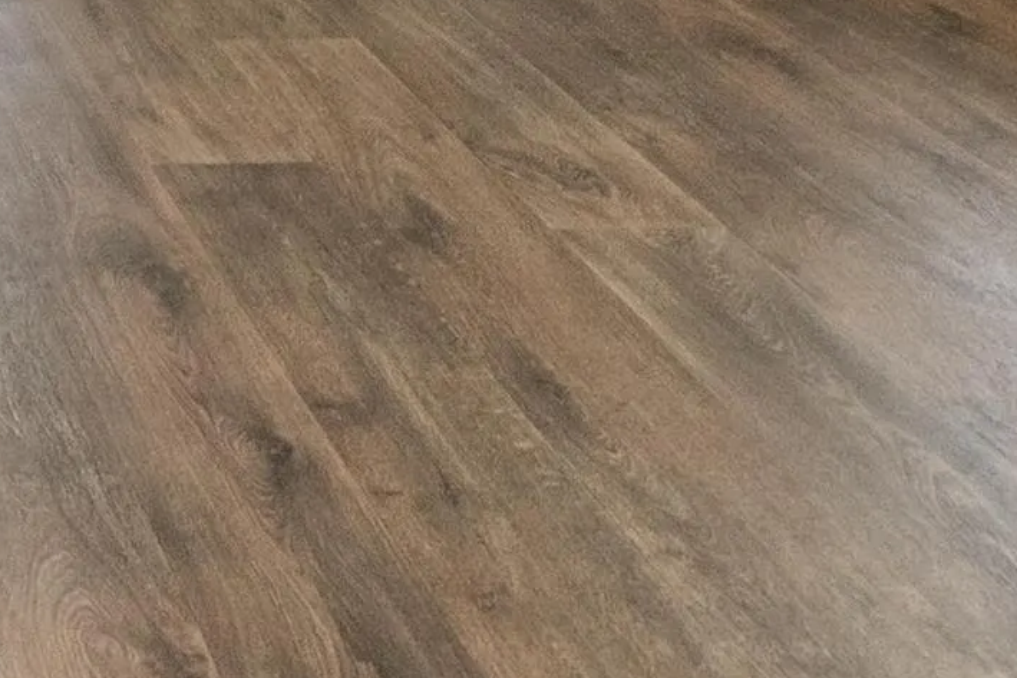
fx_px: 1837
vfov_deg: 15.5
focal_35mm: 65
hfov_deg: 24.9
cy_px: -777
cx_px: -440
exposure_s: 1/100
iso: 200
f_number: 7.1
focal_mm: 10
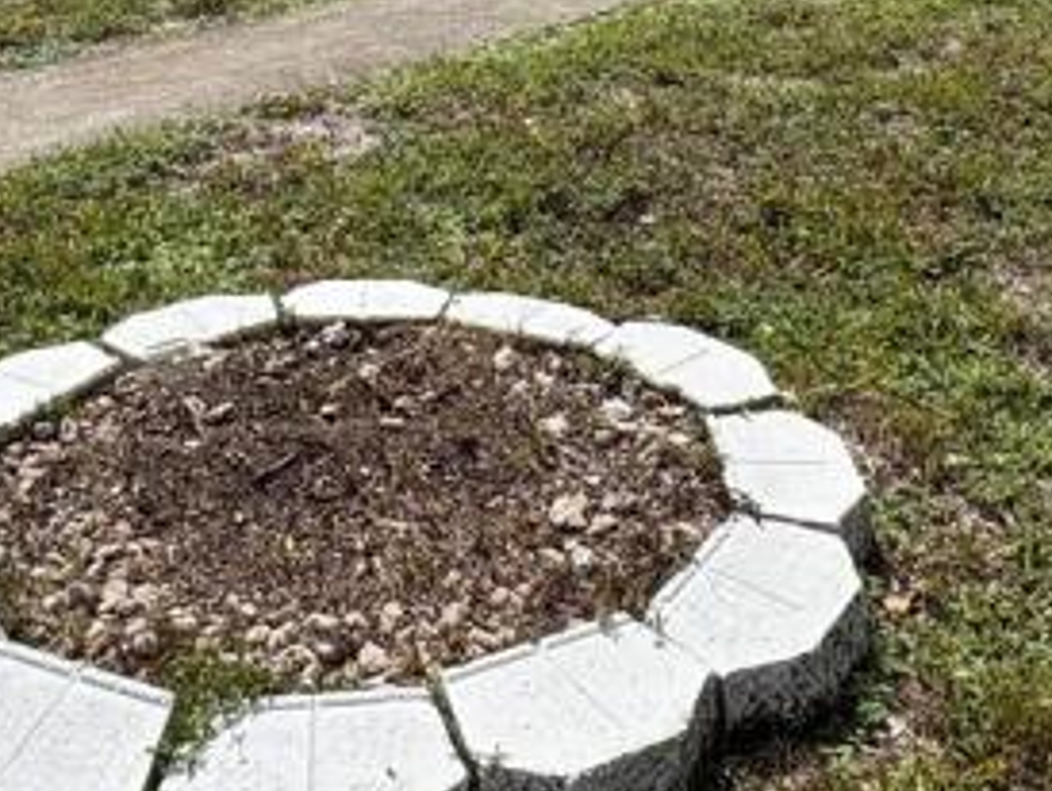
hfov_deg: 38.4
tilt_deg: -4.2
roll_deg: +2.7
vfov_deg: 26.1
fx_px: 1490
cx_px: 346
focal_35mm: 49
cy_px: -192
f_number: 2.2
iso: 64
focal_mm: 2.22
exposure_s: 1/2874
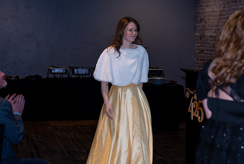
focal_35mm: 105
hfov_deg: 19.3
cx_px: 136
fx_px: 717
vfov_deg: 13.1
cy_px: 74
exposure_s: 1/320
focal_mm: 95
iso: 6400
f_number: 5
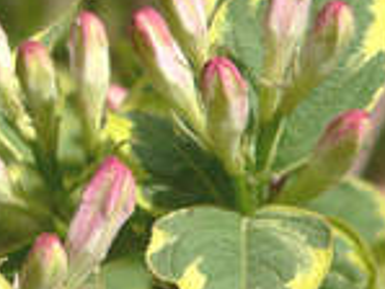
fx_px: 3417
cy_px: 245
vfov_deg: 4.8
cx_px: 59
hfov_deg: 6.4
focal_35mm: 307
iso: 80
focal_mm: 17.2
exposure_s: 1/800
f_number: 4
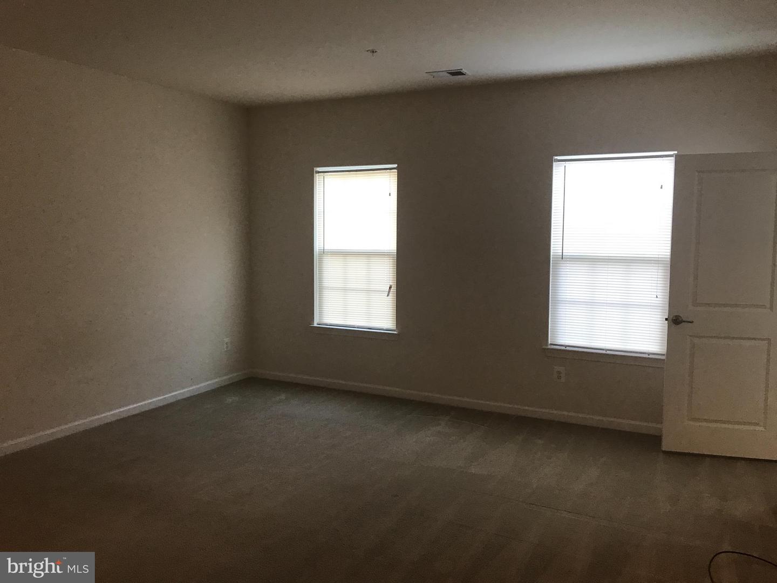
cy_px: 292
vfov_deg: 49.7
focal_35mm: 28
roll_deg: -0.9
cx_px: 388
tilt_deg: -2.3
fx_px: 628
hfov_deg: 63.4
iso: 40
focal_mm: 3.99
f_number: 1.8
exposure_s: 1/24
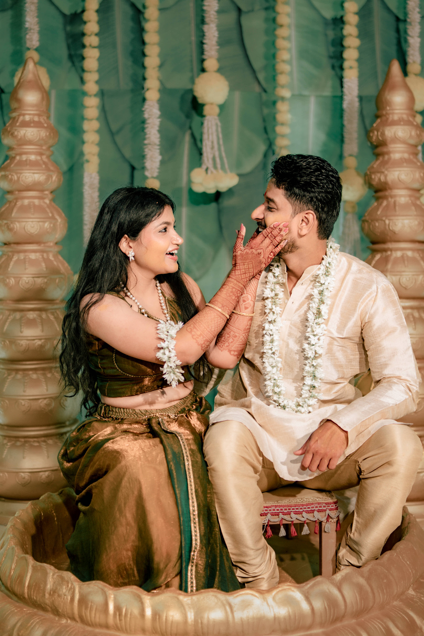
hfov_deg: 26.0
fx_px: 919
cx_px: 212
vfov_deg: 38.2
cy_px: 318
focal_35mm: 52
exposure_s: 1/320
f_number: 1.6
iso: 400
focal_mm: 35
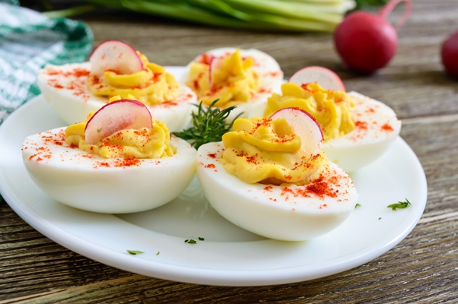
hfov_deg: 37.9
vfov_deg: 25.7
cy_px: 152
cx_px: 229
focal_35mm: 52
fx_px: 667
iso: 100
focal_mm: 35
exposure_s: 1/160
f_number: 9
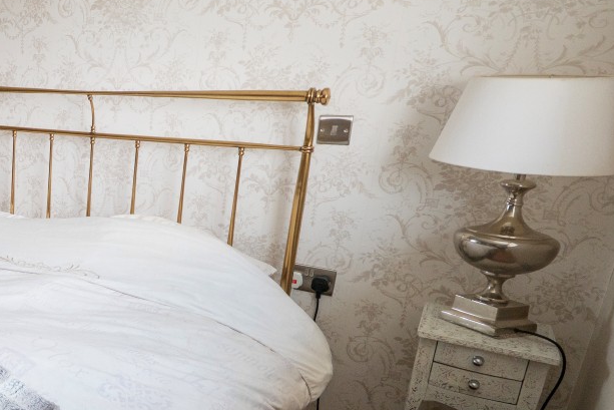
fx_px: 631
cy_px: 254
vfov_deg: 35.8
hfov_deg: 39.9
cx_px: -92
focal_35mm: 37
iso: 500
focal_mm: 14
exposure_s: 1/640
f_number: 4
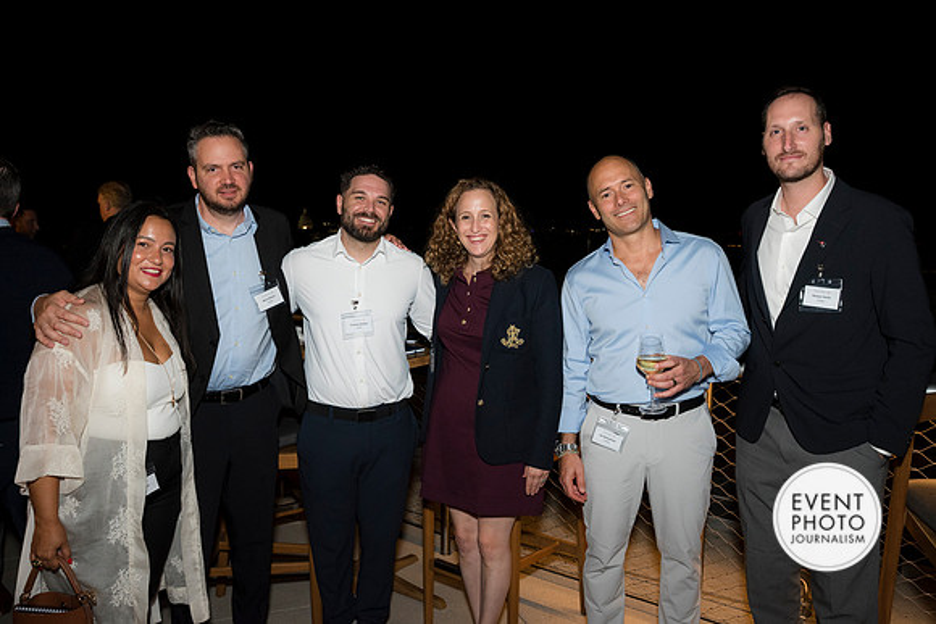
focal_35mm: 29
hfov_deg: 63.6
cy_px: 312
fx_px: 754
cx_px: 468
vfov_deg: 45.0
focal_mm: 29
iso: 1250
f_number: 5.6
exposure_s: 1/125
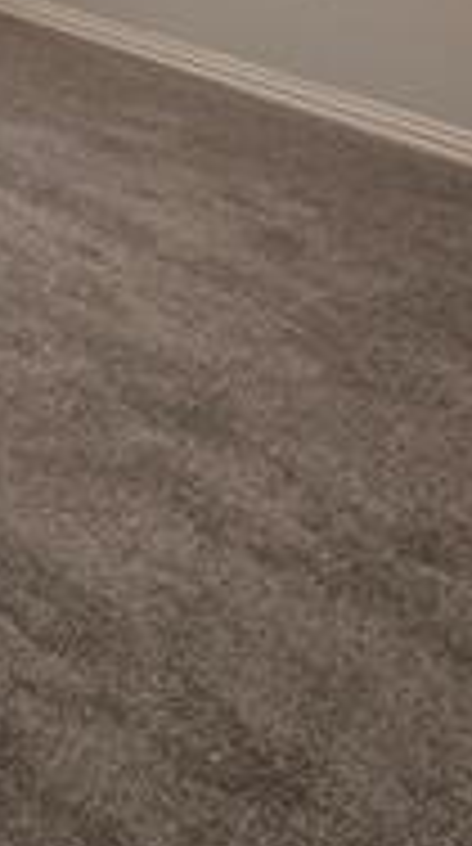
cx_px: -418
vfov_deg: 30.6
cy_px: -171
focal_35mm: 58
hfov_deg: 16.6
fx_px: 1298
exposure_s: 1/60
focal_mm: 2.2
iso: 125
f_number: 2.2
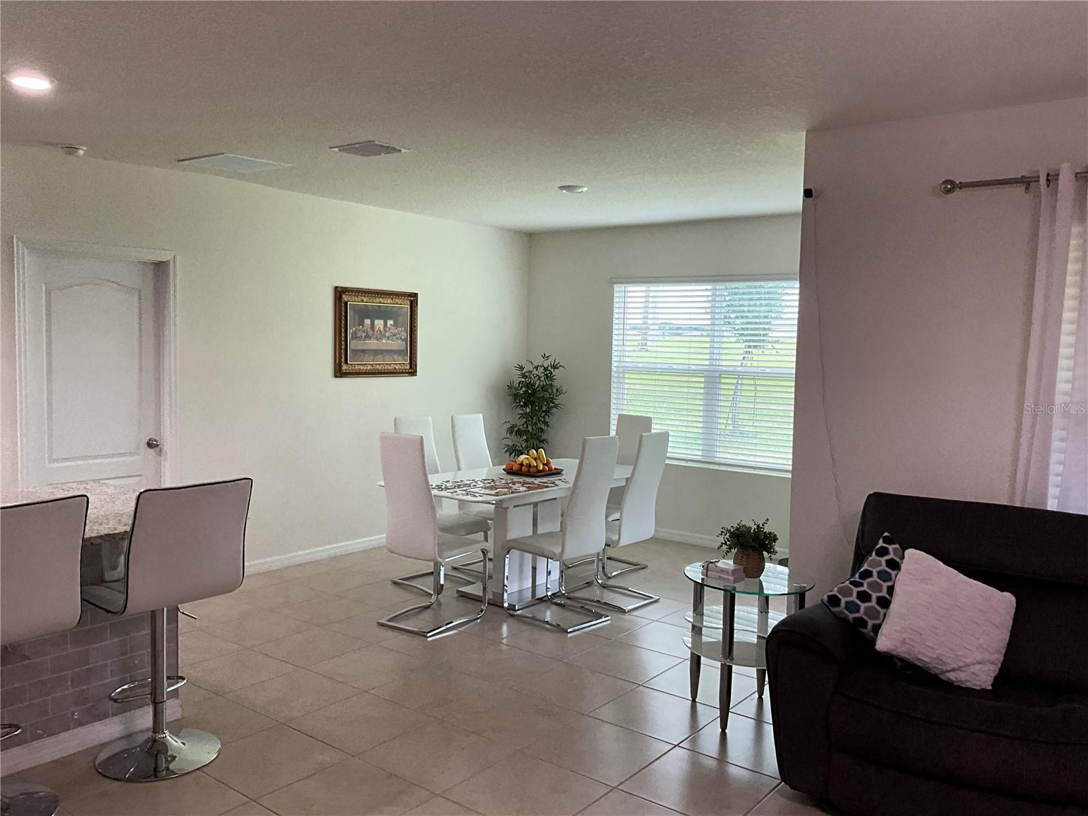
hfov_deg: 61.7
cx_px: 544
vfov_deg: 48.2
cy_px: 408
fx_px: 911
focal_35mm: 29
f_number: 1.8
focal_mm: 3
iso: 64
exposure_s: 1/104
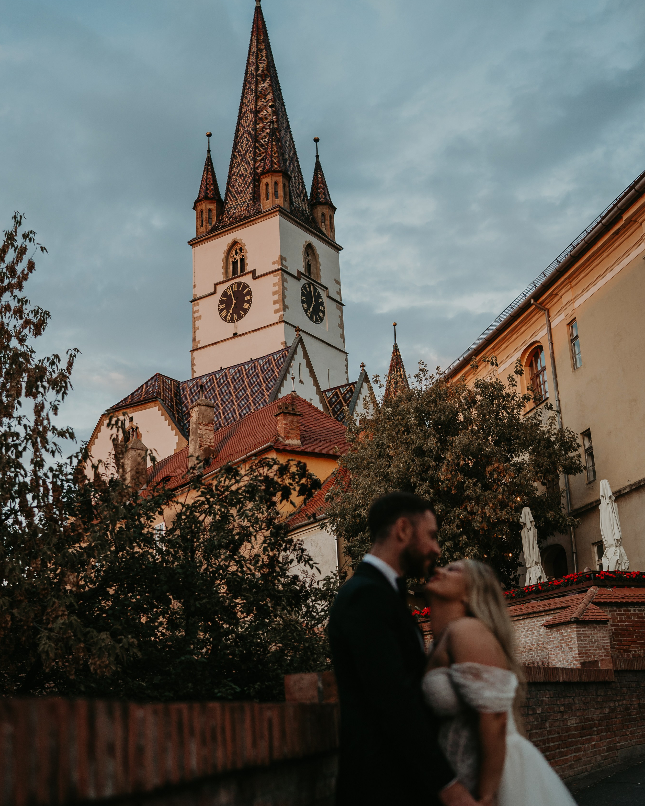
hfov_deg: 37.3
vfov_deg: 45.7
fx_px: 954
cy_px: 461
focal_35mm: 40
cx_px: 322
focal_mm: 35
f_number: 2
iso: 320
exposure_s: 1/1250
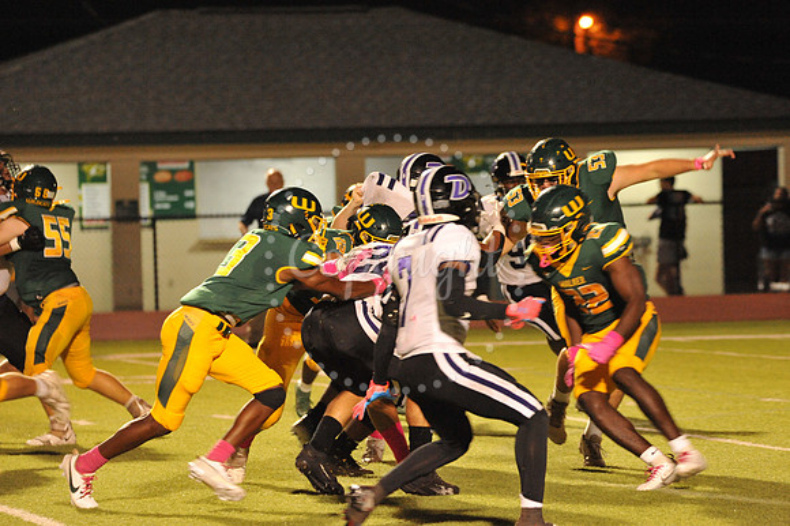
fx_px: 5483
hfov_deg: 8.2
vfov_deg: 5.5
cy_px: 263
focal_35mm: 250
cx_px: 395
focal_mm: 250
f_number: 6.3
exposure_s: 1/200
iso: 6400
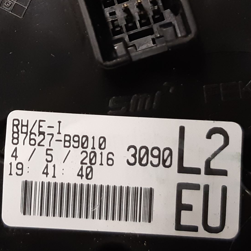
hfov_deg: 38.4
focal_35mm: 43
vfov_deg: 38.6
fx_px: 353
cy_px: 79
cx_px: 72
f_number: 1.7
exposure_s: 1/50
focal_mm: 3.93
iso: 200
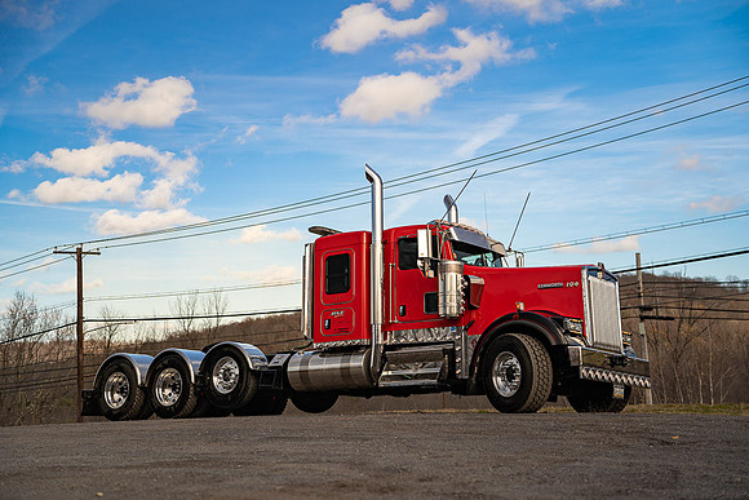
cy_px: 250
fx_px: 978
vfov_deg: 28.7
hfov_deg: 41.9
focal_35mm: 47
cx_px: 374
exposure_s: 1/125
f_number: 2.2
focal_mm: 47
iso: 100
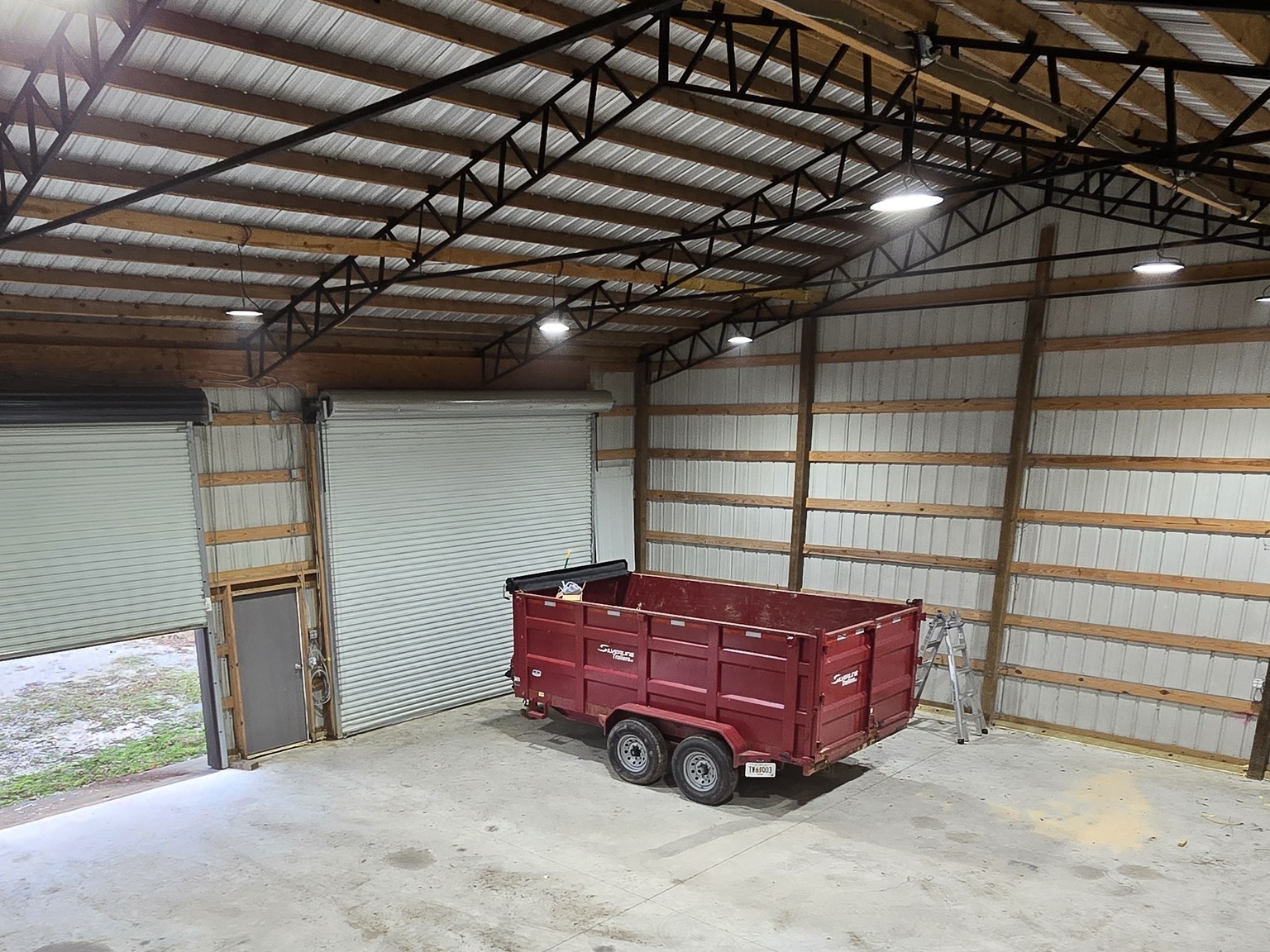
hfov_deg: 66.6
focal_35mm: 26
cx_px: 504
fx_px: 954
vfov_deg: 50.8
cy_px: 716
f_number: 2.2
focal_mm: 2.2
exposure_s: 1/60
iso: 160
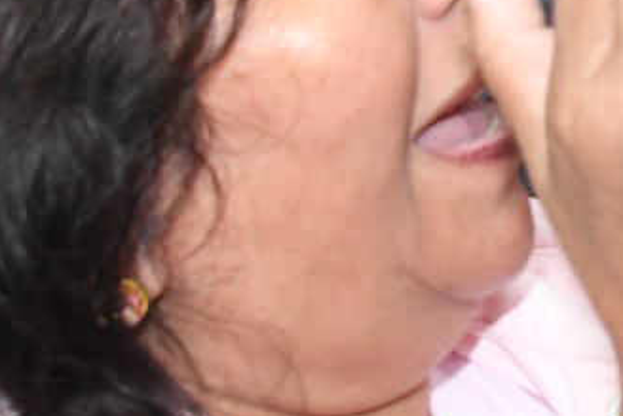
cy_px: -583
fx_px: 3843
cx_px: 1079
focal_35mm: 222
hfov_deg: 8.9
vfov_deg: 5.9
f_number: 6.3
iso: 2500
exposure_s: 1/100
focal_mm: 30
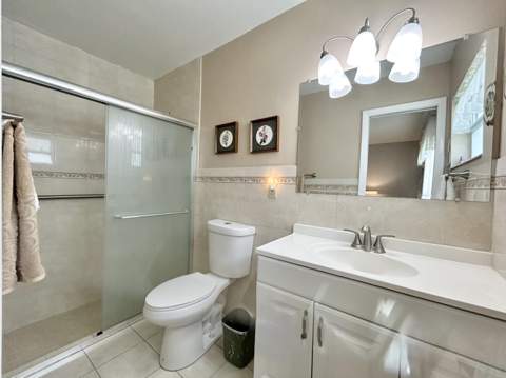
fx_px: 204
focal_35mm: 14
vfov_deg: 85.6
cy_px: 189
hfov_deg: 102.1
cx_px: 253
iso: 200
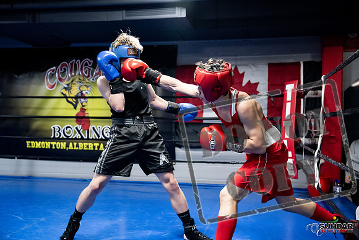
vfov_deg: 35.1
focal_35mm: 38
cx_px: 180
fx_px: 379
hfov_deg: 50.7
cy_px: 120
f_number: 2.8
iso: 8000
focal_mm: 38
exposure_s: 1/1000
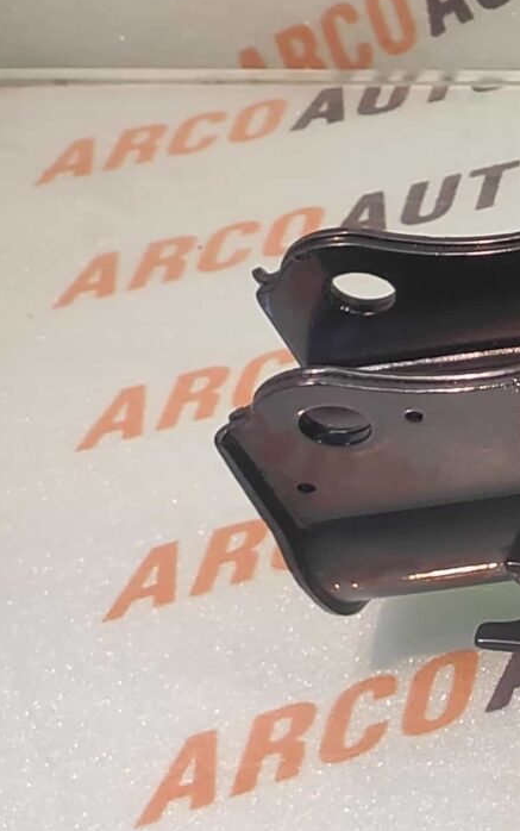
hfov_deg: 12.9
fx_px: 1495
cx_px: 1368
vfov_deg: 30.8
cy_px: 269
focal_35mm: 66
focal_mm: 4.74
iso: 192
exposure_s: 1/33
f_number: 1.79
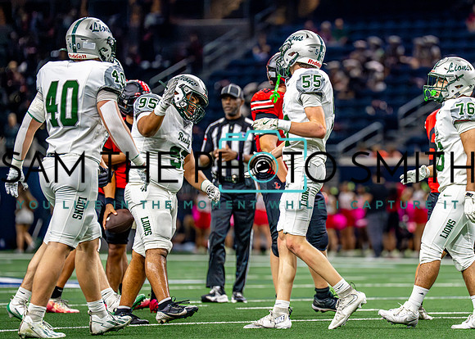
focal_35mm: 269
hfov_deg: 7.5
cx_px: 317
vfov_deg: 5.4
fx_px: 3627
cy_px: 163
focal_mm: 200
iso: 5000
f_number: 2.8
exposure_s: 1/2000
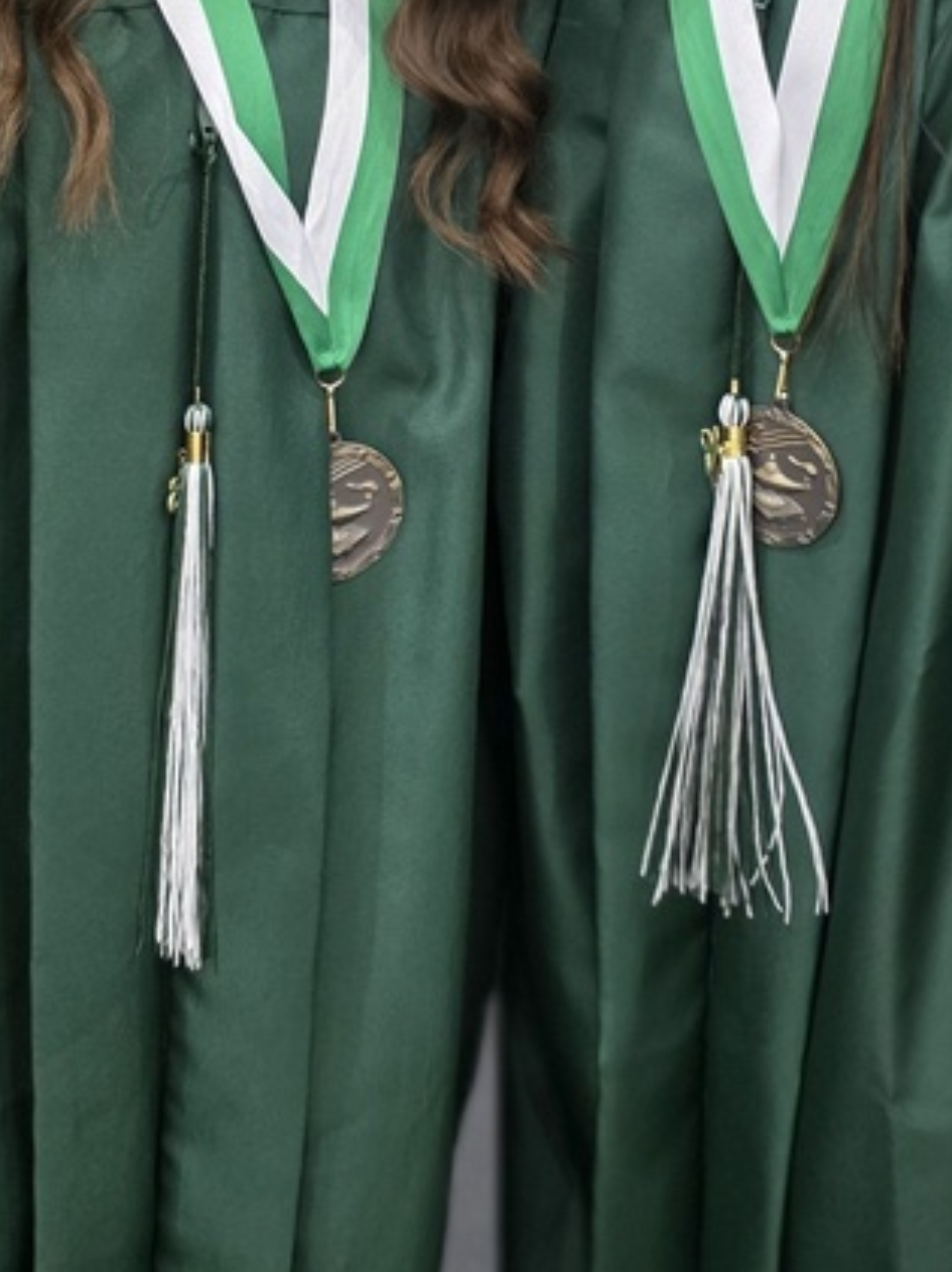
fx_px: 2057
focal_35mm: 56
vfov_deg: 33.7
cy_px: 314
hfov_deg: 26.1
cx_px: 502
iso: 800
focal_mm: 6.3
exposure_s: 1/120
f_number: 1.7
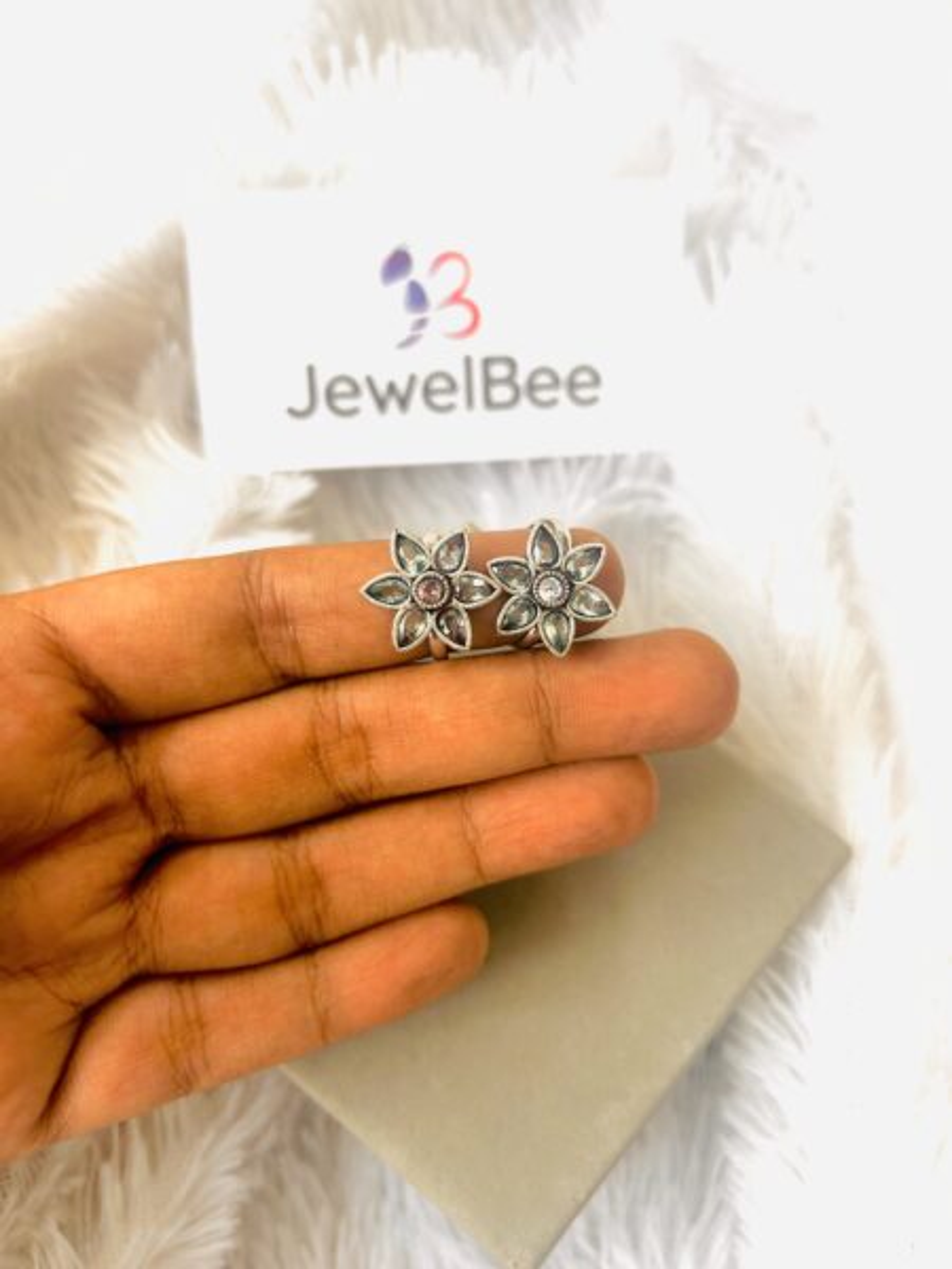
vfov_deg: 67.3
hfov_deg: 53.1
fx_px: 953
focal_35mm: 26
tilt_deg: -80.9
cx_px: 476
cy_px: 634
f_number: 1.5
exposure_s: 1/100
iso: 64
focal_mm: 5.7
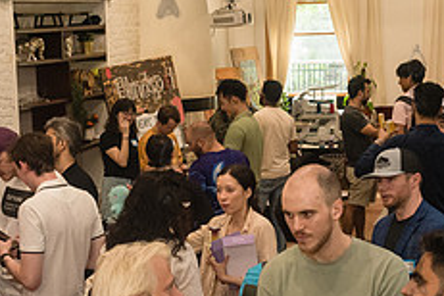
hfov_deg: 23.1
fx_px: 1085
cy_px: 170
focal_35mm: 88
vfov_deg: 15.5
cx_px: 167
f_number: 5
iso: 4000
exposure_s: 1/200
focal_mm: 35
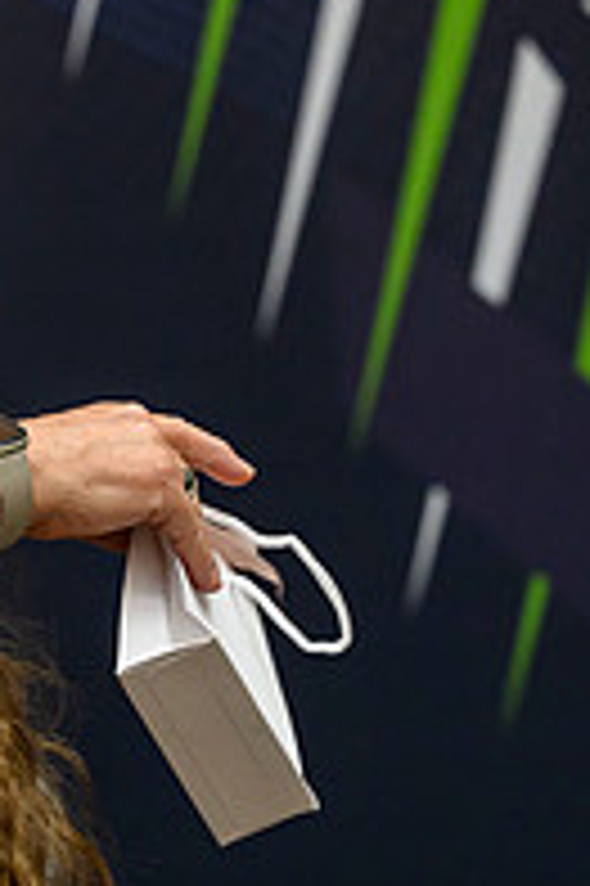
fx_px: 6796
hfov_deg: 4.9
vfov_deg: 7.5
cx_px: -435
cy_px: 747
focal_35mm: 276
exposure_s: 1/400
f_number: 3.5
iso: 4000
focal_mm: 82
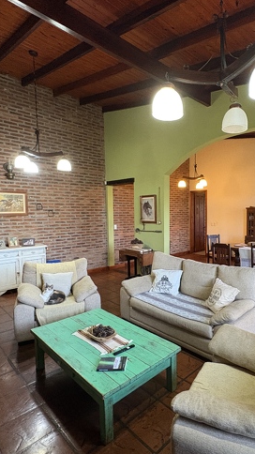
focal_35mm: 21
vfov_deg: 83.8
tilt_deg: -5.7
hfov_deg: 51.9
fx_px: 253
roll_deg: +0.4
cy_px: 234
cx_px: 182
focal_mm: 2.22
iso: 500
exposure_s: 1/50
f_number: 2.2
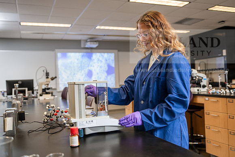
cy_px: 78
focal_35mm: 35
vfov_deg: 37.9
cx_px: 118
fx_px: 229
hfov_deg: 54.4
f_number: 3.2
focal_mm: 35
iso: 1000
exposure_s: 1/125
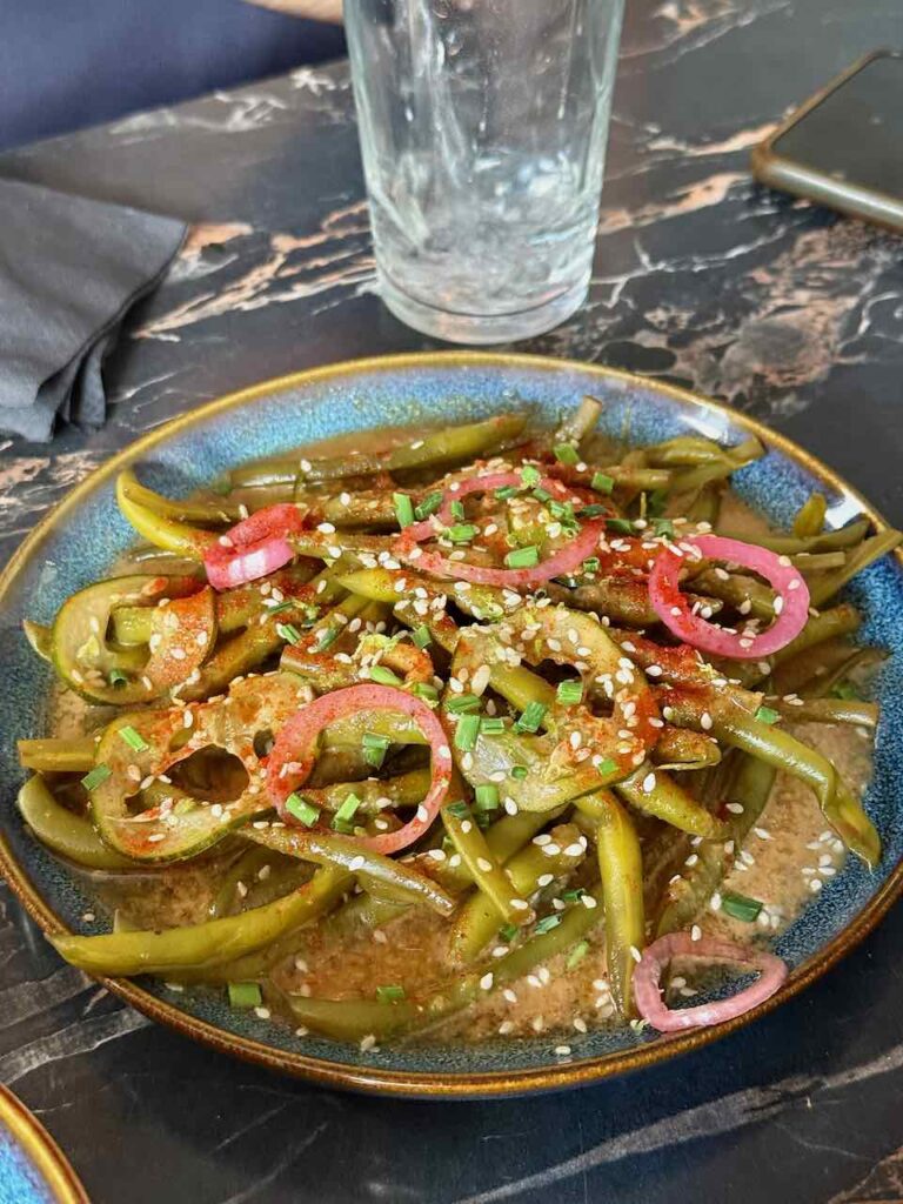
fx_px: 1670
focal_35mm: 48
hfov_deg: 30.3
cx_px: 452
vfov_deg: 39.7
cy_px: 602
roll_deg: +1.3
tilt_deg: -44.9
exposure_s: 1/33
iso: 320
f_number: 1.78
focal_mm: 6.76
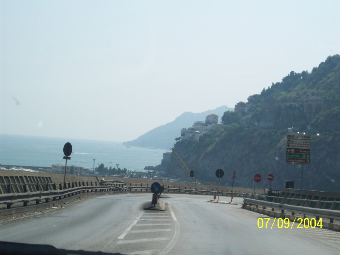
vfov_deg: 16.6
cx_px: 170
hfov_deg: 22.0
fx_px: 874
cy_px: 128
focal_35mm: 89
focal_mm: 18.7
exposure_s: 1/350
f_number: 6.7
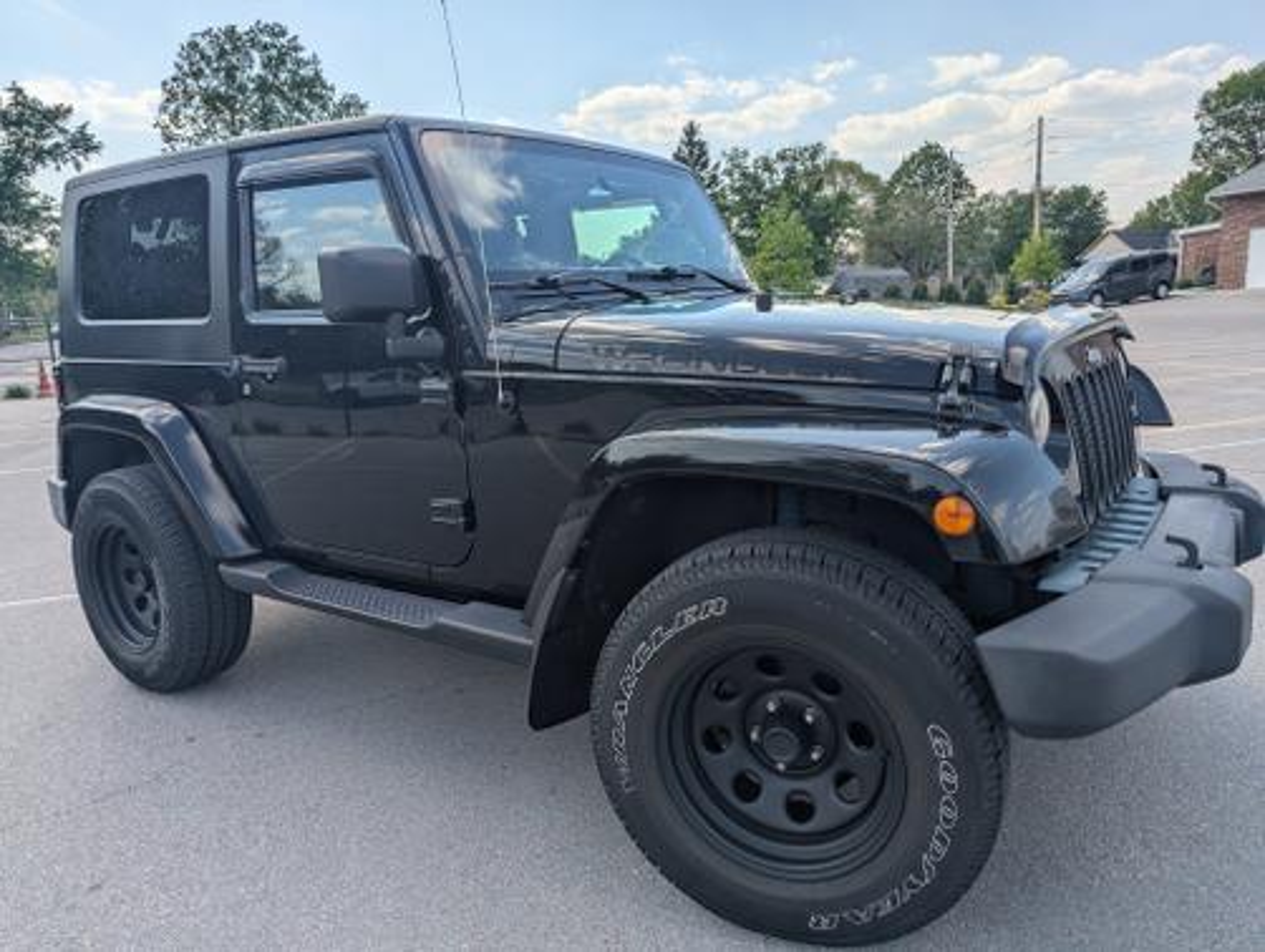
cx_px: 632
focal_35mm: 24
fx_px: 878
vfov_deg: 56.9
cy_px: 476
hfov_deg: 71.5
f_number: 1.85
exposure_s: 1/3236
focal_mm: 6.81
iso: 49
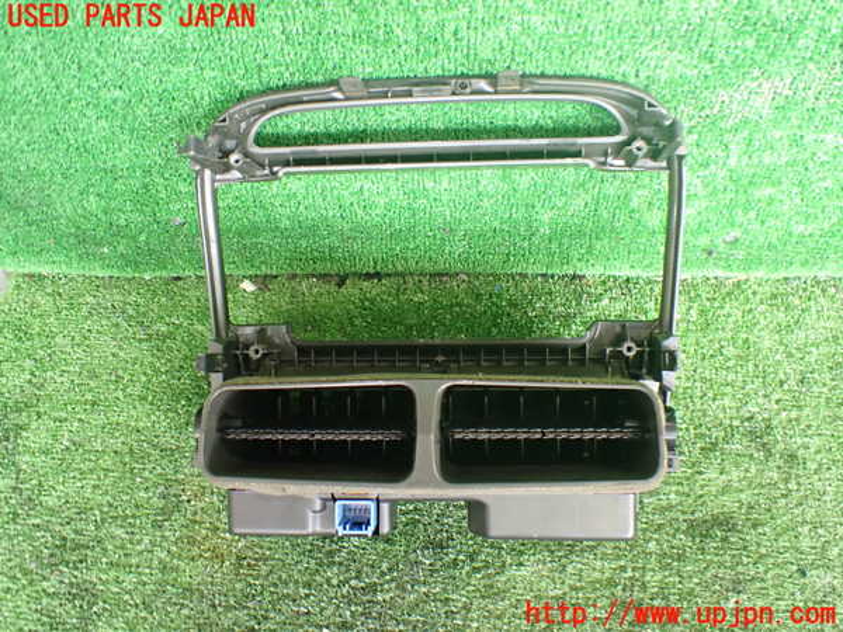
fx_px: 731
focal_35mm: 30
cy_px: 316
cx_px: 422
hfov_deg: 60.0
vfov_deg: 46.8
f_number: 2.3
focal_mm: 5.4
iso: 800
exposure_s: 1/100
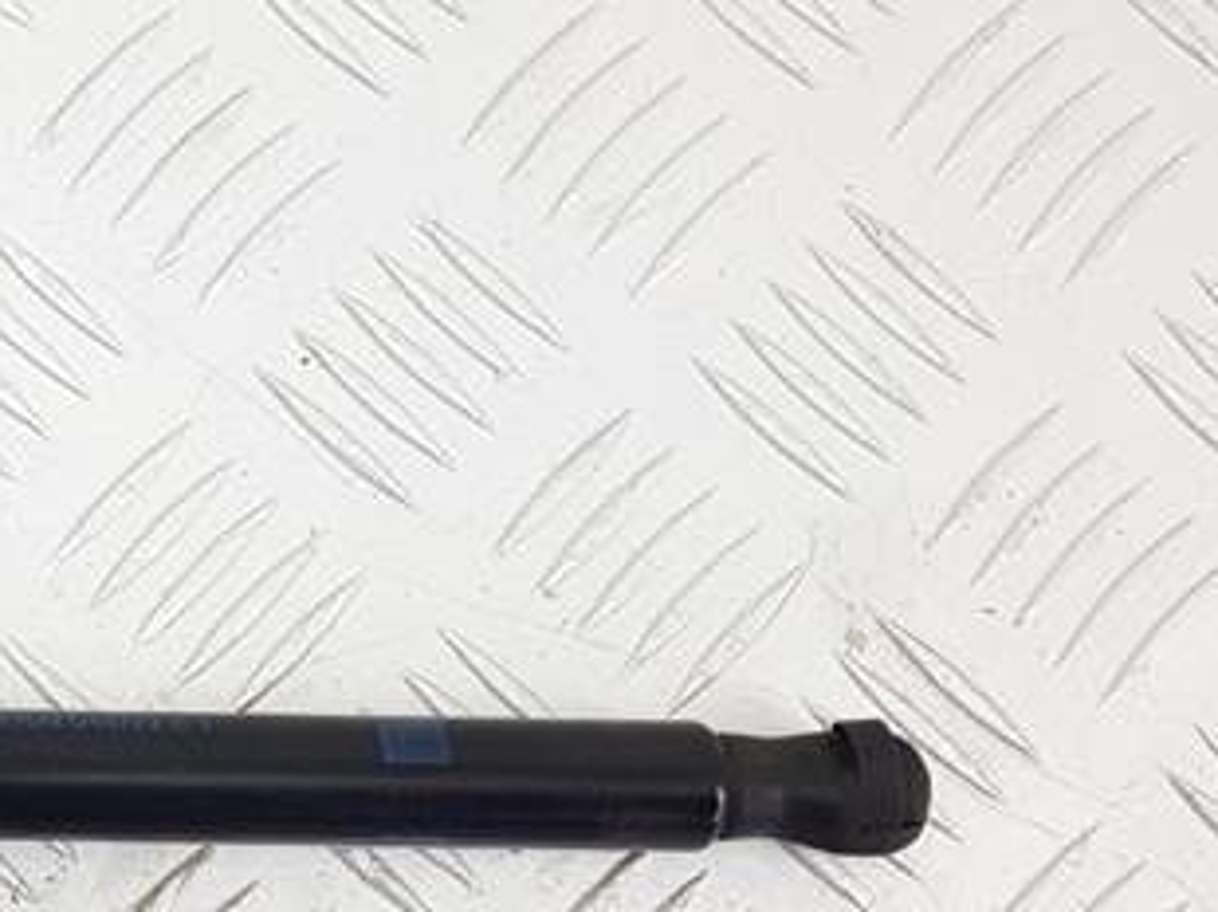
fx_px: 3024
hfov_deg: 20.1
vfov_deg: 17.0
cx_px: -538
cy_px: 755
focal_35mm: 86
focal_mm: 4.2
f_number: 1.7
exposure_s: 1/50
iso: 50
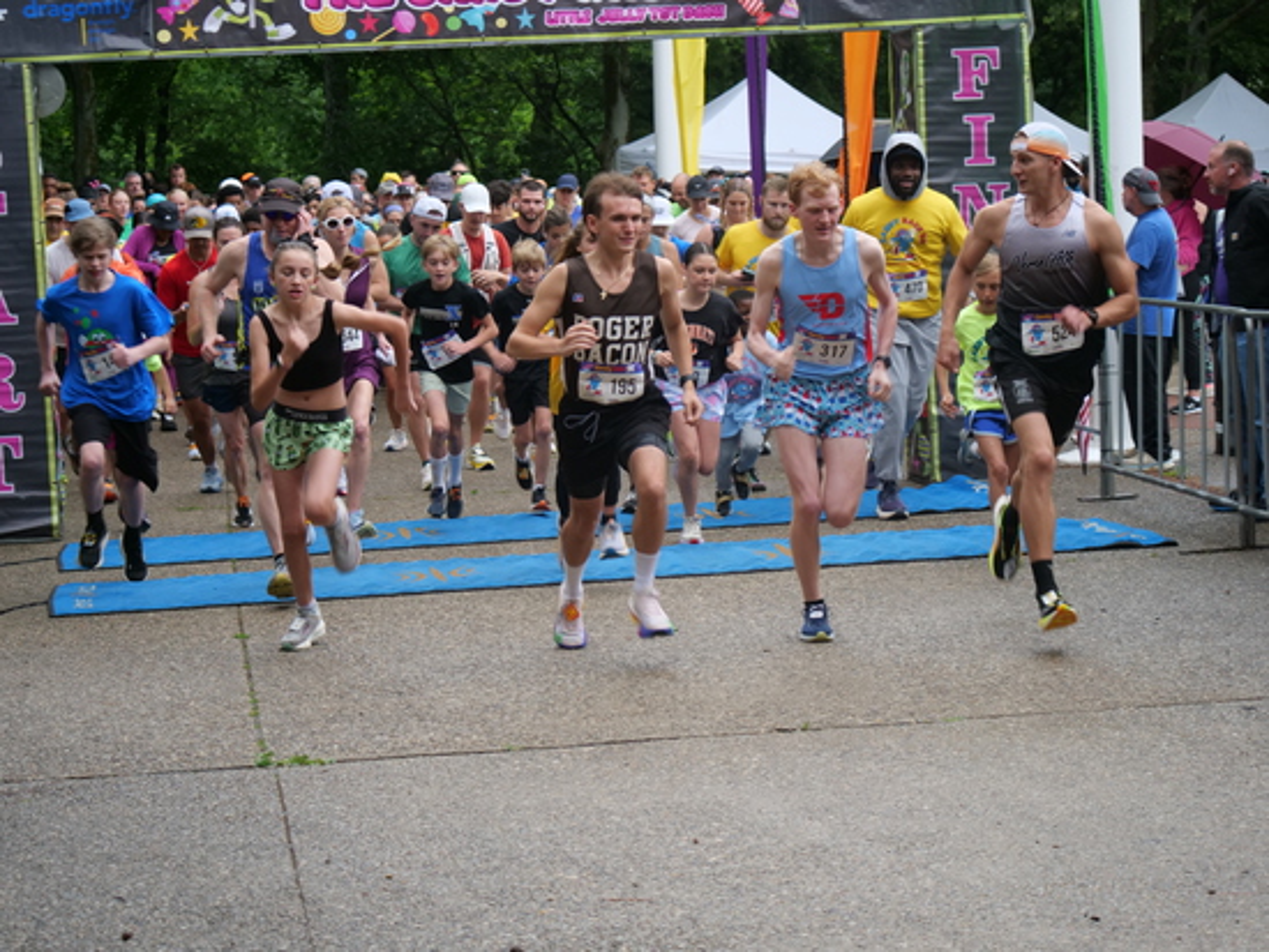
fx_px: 3301
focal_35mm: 90
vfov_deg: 16.4
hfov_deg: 21.8
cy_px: 476
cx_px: 634
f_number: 4
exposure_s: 1/125
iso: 500
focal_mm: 45
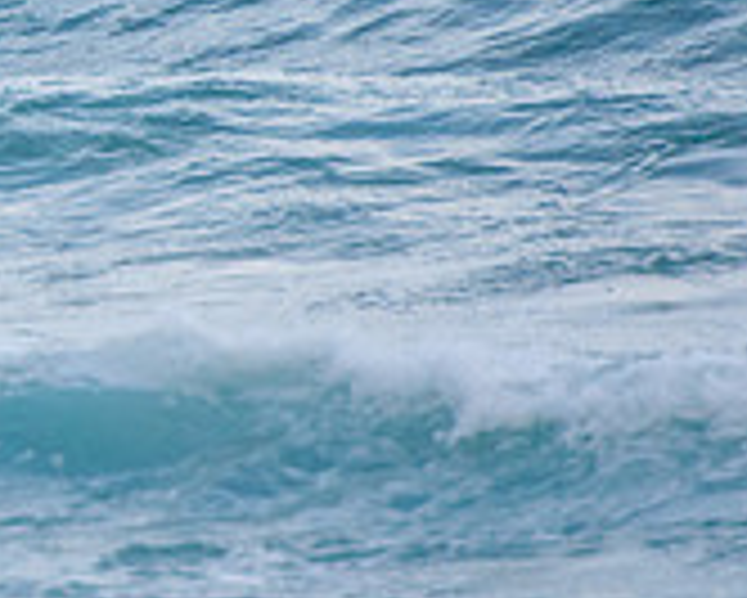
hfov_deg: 1.0
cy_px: -101
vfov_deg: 0.8
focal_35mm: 2015
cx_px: -540
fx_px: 44574
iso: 1000
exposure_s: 1/1600
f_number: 5.6
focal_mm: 400
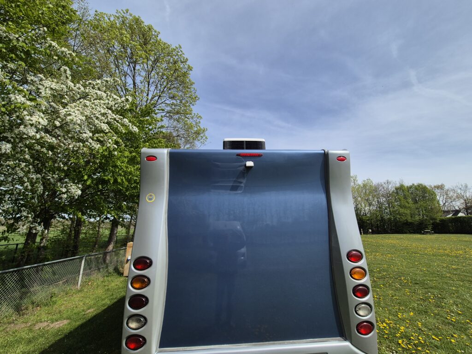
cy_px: 177
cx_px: 236
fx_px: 177
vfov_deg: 89.9
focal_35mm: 13
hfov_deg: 106.2
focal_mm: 2.2
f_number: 2.2
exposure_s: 1/3320
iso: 50
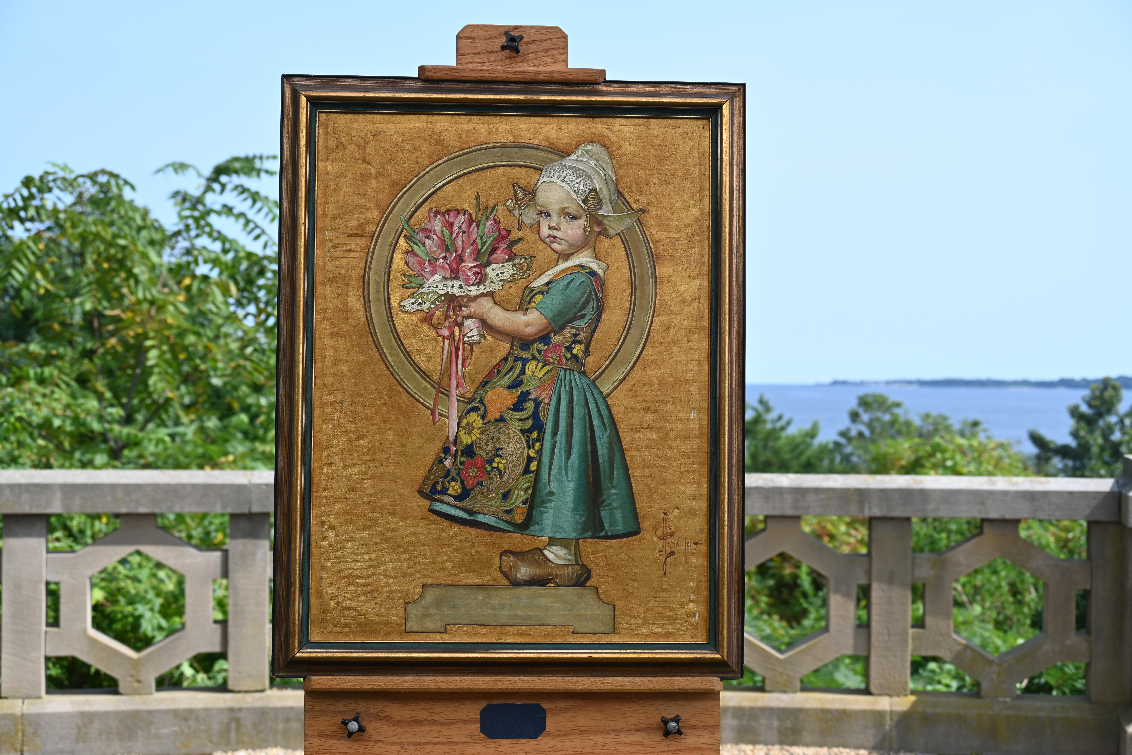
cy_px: 378
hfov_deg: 38.9
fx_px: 1604
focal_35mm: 51
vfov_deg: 26.5
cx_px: 566
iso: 100
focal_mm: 51
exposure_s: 1/320
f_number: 6.3
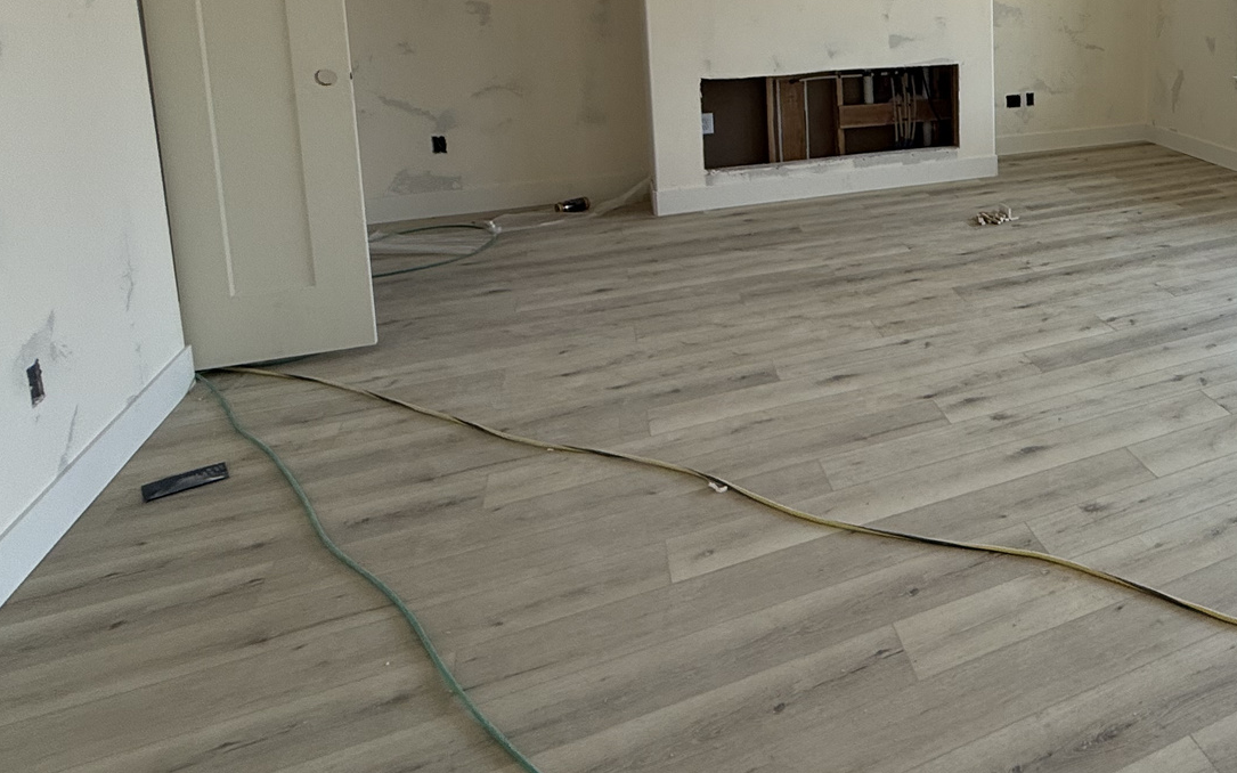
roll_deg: -0.5
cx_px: 1161
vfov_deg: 41.2
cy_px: 83
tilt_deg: -6.6
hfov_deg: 55.5
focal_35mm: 28
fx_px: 944
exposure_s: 1/395
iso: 64
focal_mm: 2.22
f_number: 2.2
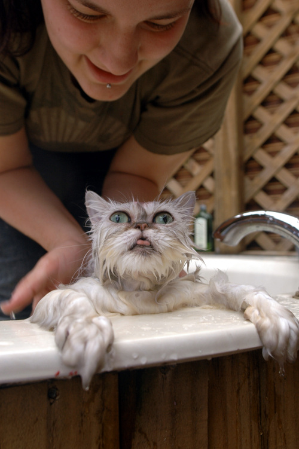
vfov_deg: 62.0
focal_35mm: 30
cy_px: 224
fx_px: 374
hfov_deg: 43.6
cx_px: 150
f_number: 4.5
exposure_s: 1/125
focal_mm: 20
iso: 200
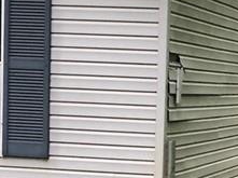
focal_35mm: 130
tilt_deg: -3.5
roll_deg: +0.1
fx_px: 892
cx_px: 319
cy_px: 162
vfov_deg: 11.3
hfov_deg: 14.5
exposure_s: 1/30
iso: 40
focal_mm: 4
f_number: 1.8
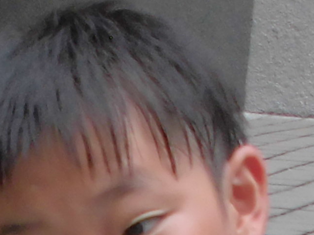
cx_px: -167
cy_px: 631
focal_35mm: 187
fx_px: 1697
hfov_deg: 10.2
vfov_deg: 7.3
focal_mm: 4.6
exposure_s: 1/60
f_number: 3.5
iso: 100
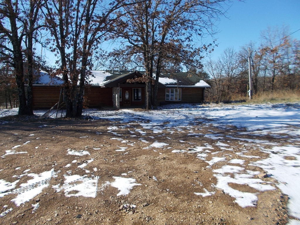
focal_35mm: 26
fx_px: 225
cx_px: 150
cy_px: 112
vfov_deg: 53.1
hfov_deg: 67.3
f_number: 8
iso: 80
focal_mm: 4.6
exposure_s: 1/100
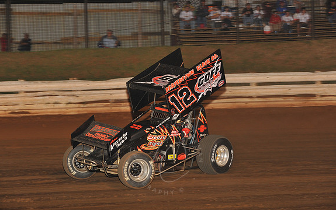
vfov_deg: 11.4
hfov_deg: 18.1
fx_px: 1054
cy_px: 106
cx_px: 167
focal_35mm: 115
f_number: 6.3
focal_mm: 112
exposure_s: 1/320
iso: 1000
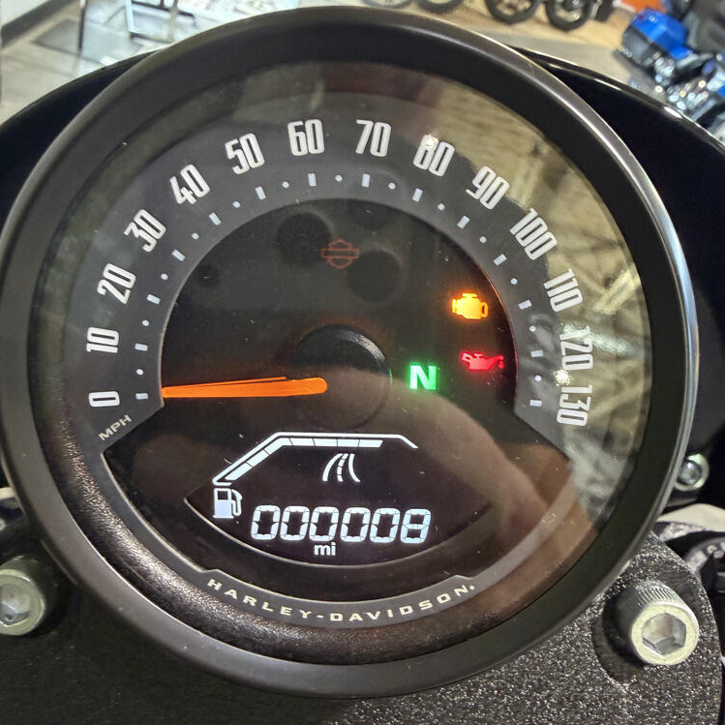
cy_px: 409
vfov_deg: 55.5
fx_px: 687
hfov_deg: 55.6
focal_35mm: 29
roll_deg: -20.0
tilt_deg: -34.8
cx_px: 363
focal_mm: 2.22
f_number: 2.2
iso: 500
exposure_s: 1/60
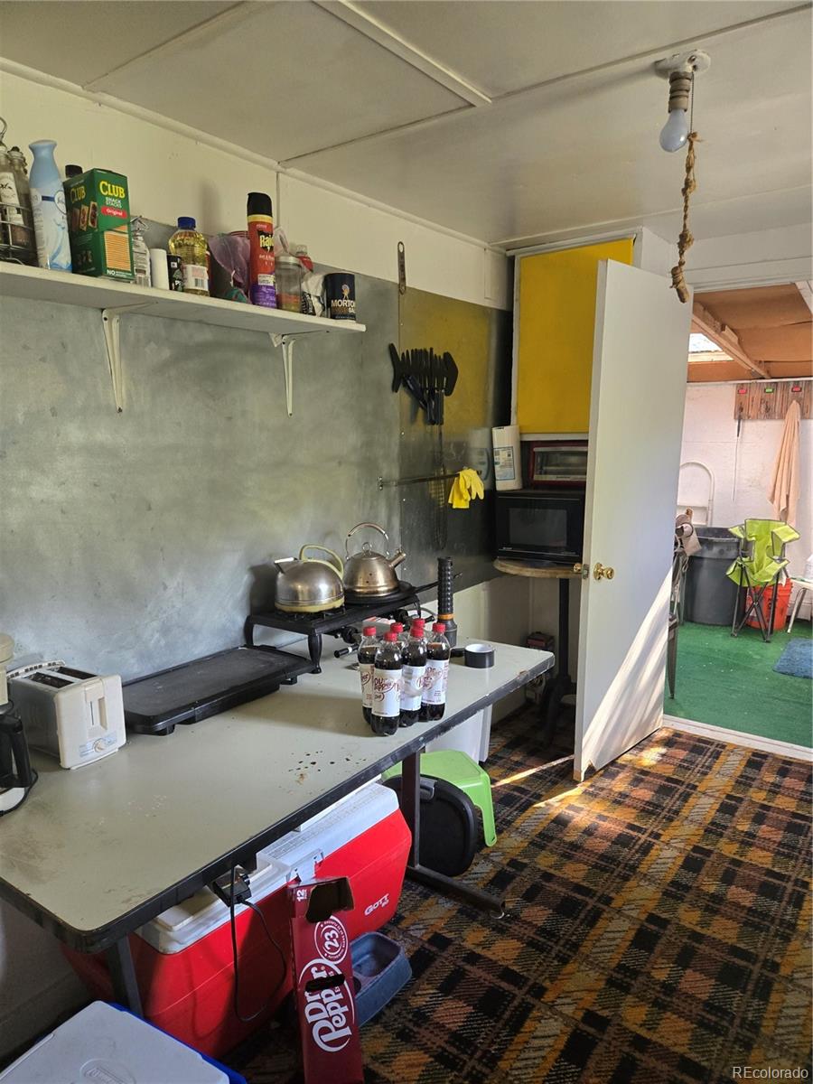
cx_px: 406
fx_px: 720
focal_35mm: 23
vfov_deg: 73.9
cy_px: 542
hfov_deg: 58.9
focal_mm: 5.4
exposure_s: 1/120
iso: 400
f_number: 1.8
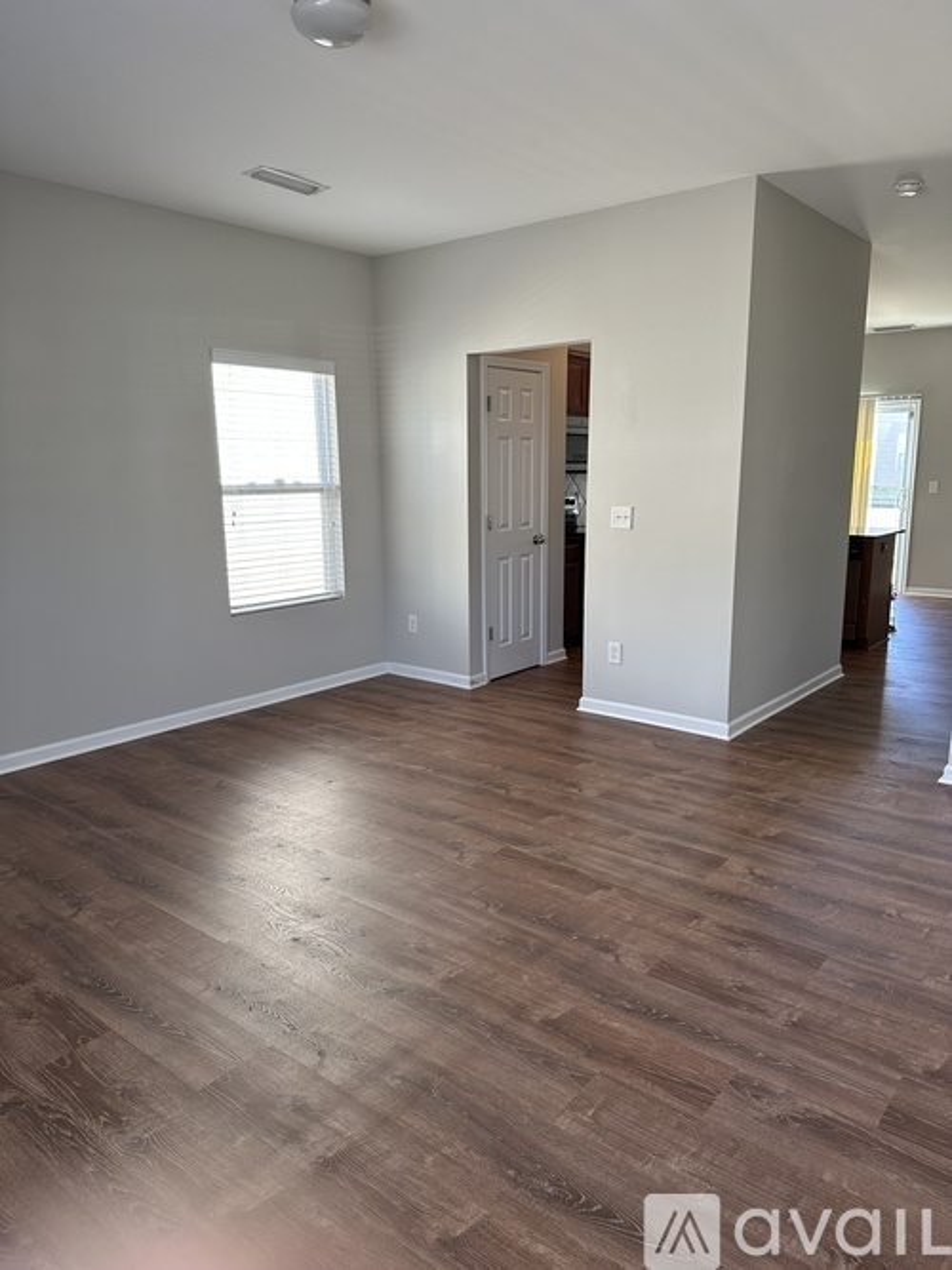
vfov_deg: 71.6
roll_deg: +0.8
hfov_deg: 56.8
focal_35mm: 24
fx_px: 880
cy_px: 635
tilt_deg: -10.4
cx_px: 476
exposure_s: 1/121
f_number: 1.78
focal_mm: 6.86
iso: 160
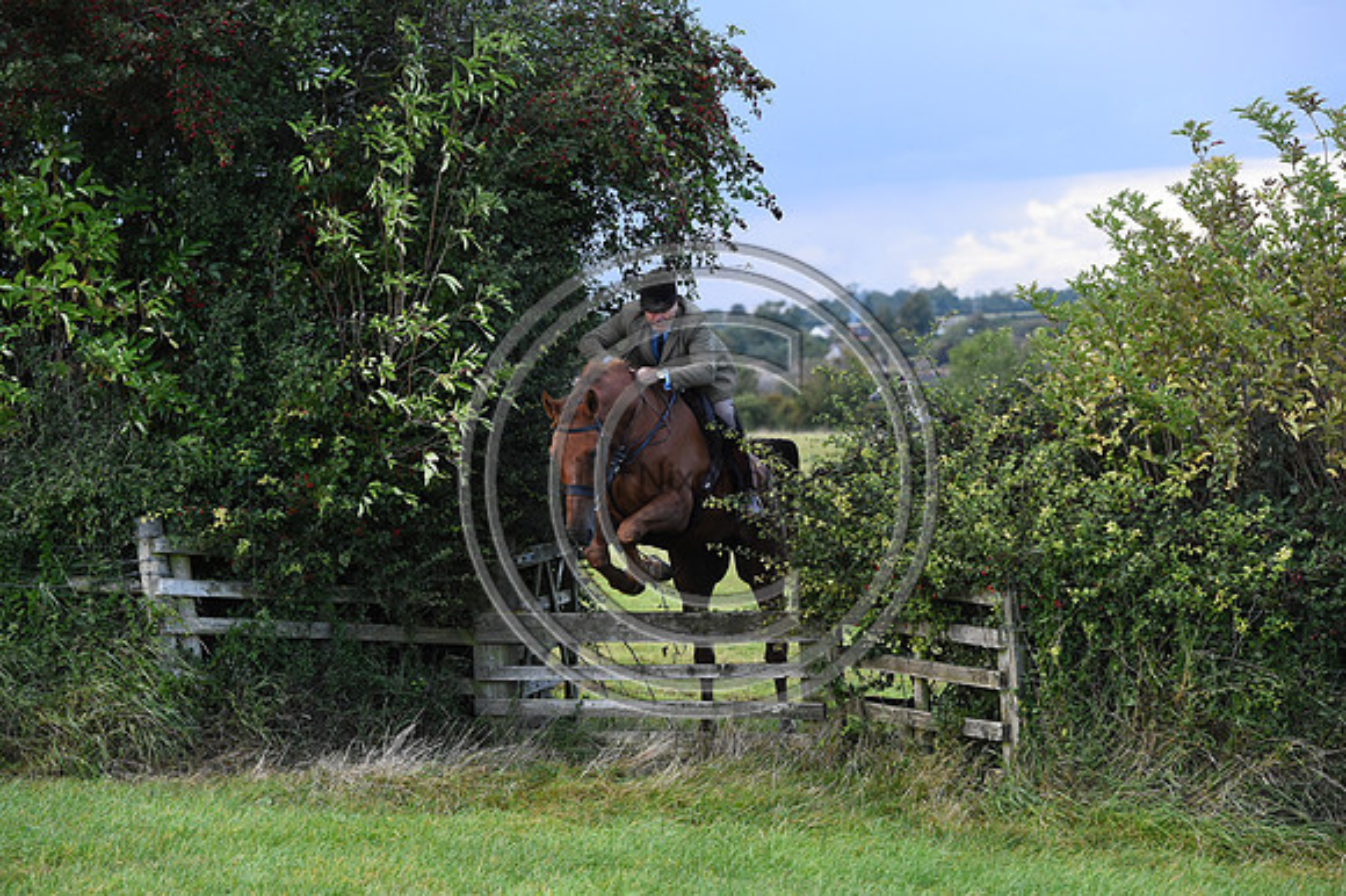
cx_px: 673
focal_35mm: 135
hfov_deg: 15.2
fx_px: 5044
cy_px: 448
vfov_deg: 10.1
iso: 3200
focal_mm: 135
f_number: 5.6
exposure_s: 1/1250
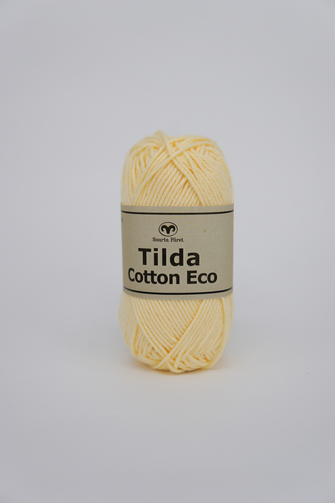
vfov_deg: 33.4
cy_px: 252
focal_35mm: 60
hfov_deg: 22.6
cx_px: 168
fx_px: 839
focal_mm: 40
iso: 200
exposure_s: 1/100
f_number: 5
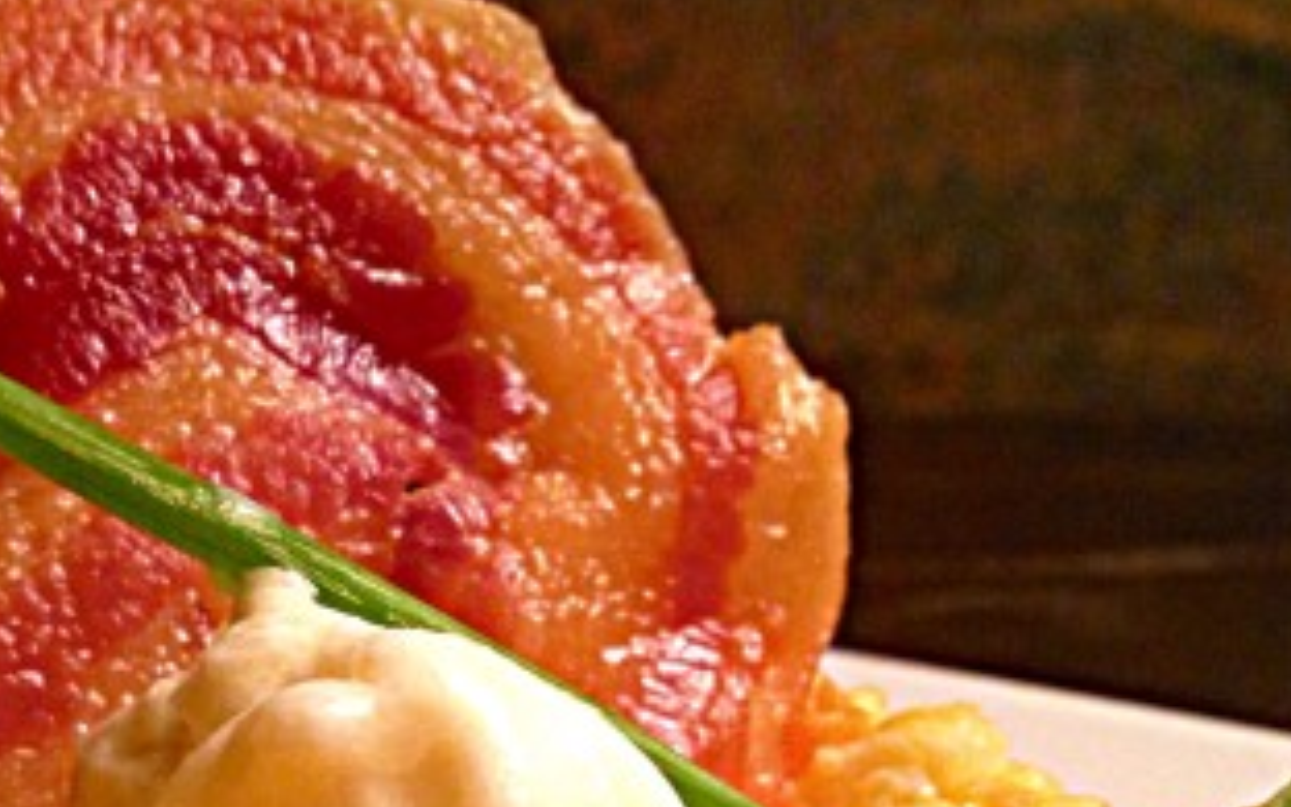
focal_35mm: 84
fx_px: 2955
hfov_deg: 24.4
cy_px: 824
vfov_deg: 15.2
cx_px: 348
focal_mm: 4.12
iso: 125
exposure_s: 1/20
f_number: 2.4
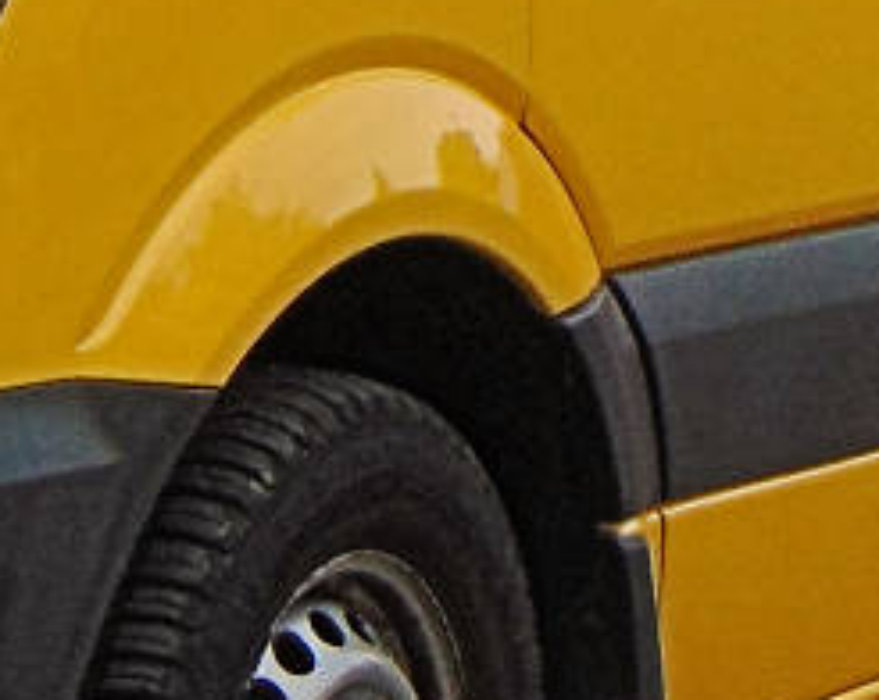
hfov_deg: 6.1
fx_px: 8260
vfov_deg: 4.8
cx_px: 332
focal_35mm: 318
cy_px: -307
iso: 80
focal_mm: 9
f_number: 3.5
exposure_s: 1/400
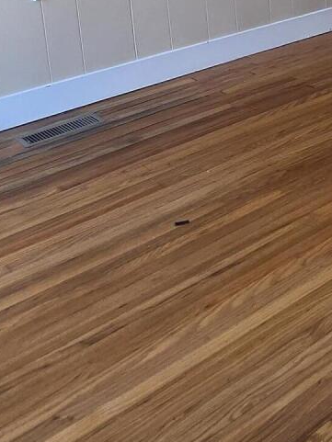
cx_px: 448
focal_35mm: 54
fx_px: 690
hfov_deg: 23.4
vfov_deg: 31.1
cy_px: -58
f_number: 2.2
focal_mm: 2.2
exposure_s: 1/120
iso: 320
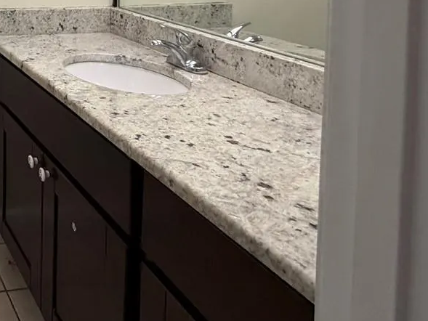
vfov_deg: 32.3
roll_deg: -1.4
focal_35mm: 38
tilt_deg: -1.8
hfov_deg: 37.6
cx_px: -80
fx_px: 470
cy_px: -48
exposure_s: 1/121
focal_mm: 2.22
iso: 200
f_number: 2.2
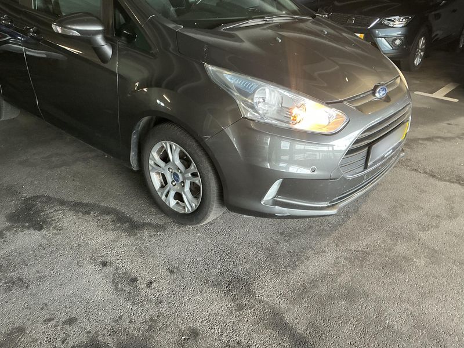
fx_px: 375
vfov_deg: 49.7
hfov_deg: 63.4
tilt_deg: -26.7
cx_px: 232
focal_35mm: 28
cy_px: 174
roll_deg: -2.7
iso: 160
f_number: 1.8
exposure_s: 1/50
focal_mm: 3
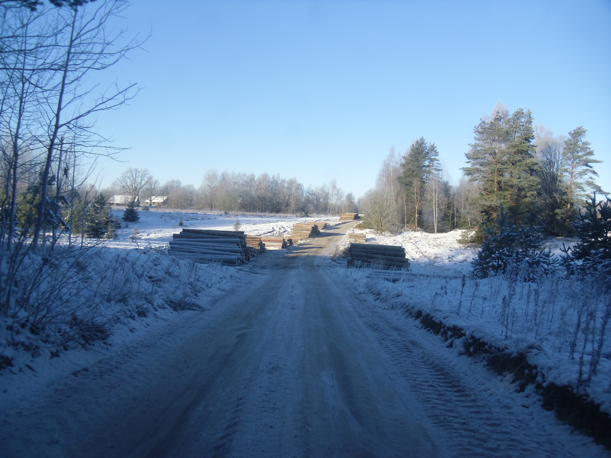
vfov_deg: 45.4
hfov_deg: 58.4
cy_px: 229
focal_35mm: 31
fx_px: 547
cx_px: 306
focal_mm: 5.6
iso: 80
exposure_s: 1/378
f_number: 3.3
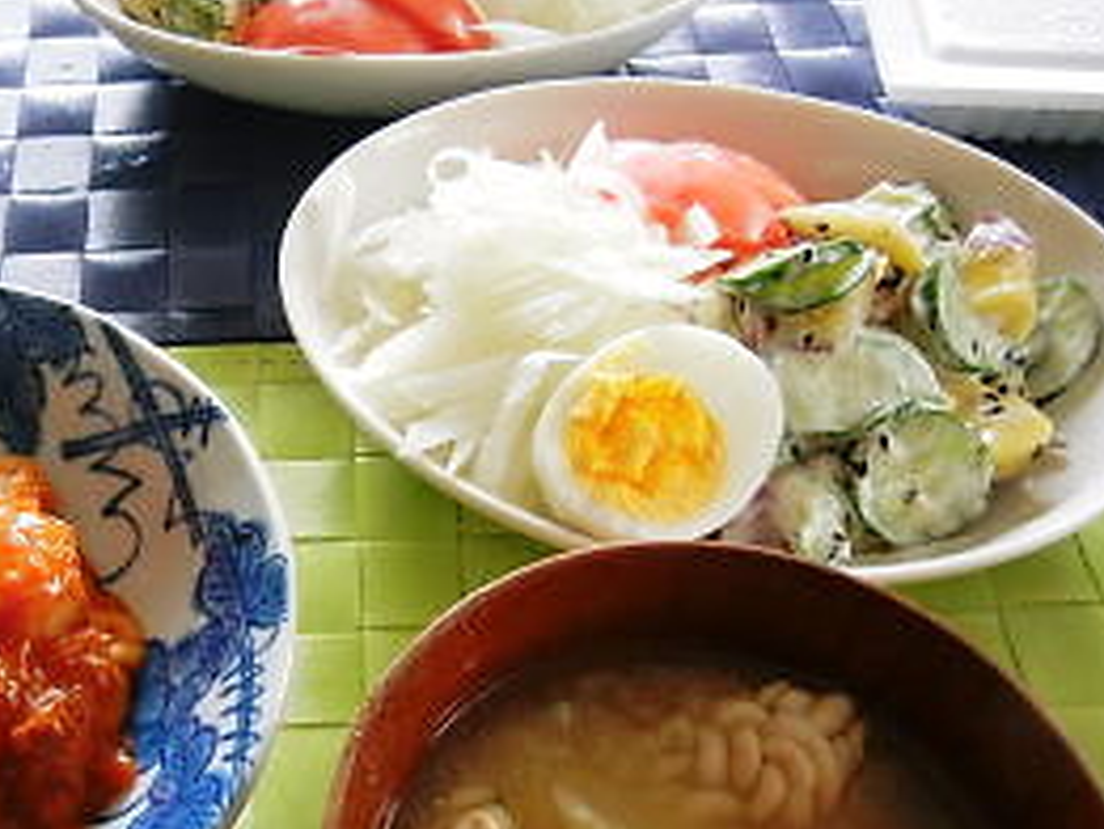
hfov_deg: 40.2
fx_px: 1468
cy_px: 524
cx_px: 288
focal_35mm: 46
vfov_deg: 31.4
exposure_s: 1/30
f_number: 3.5
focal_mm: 5.4
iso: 268
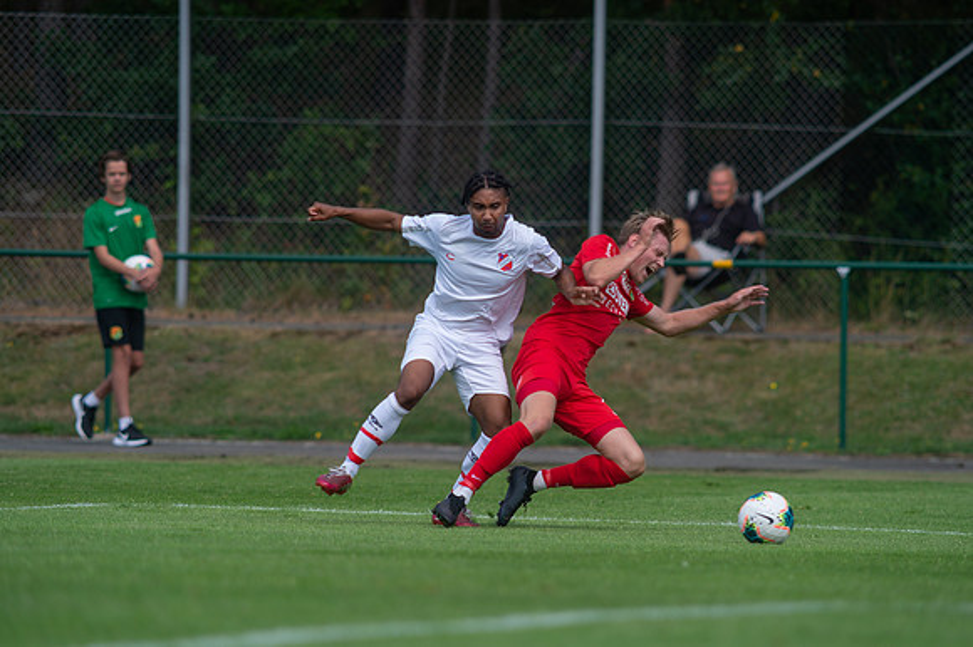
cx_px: 486
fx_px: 11669
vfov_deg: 3.2
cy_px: 324
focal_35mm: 432
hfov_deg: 4.8
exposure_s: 1/1250
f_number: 4
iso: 220
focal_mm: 420
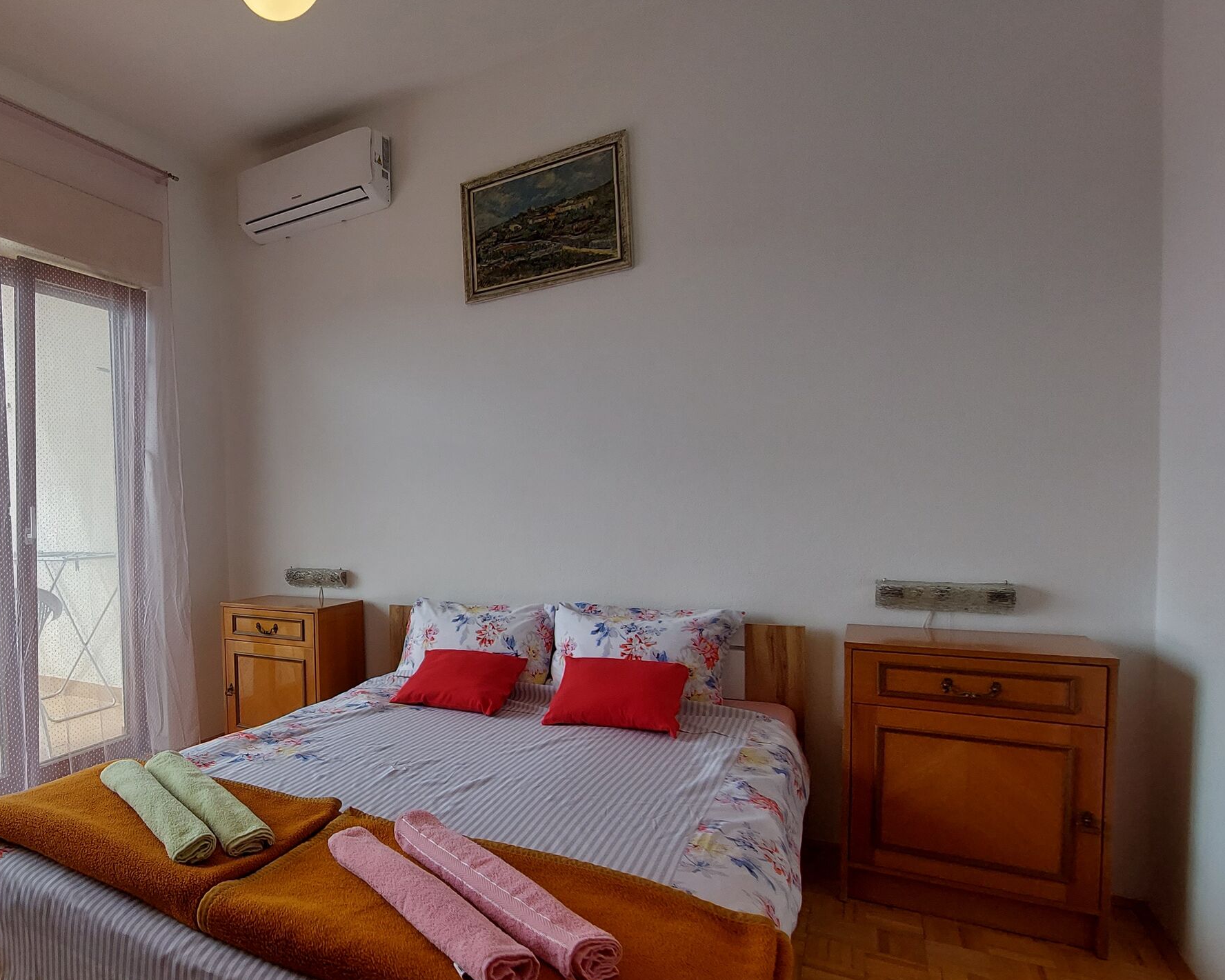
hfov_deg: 73.8
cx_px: 284
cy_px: 542
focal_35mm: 20
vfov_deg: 67.9
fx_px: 725
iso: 50
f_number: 2.2
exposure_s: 1/283
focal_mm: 1.74
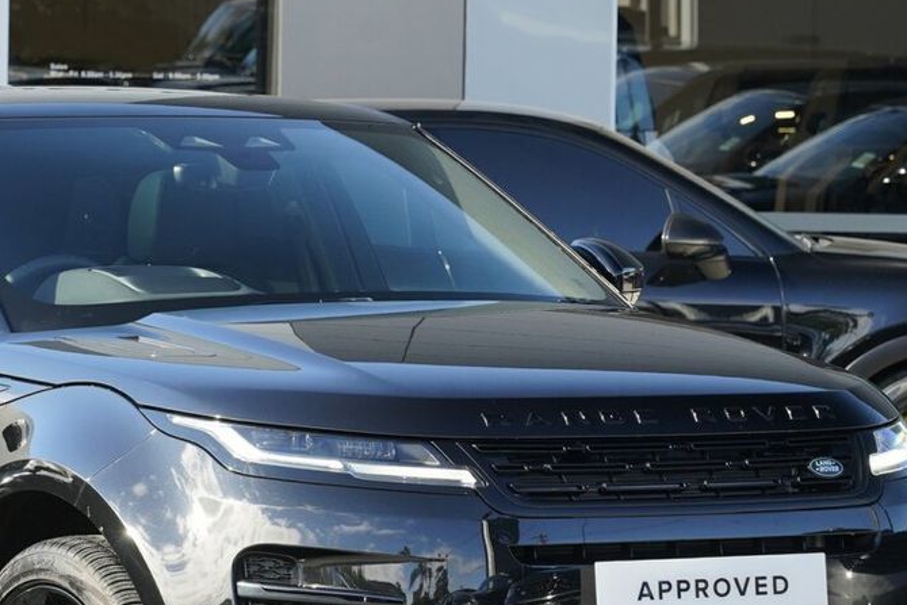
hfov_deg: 10.9
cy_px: 483
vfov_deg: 7.3
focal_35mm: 188
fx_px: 4737
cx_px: 184
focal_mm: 105
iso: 1000
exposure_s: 1/320
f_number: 7.1
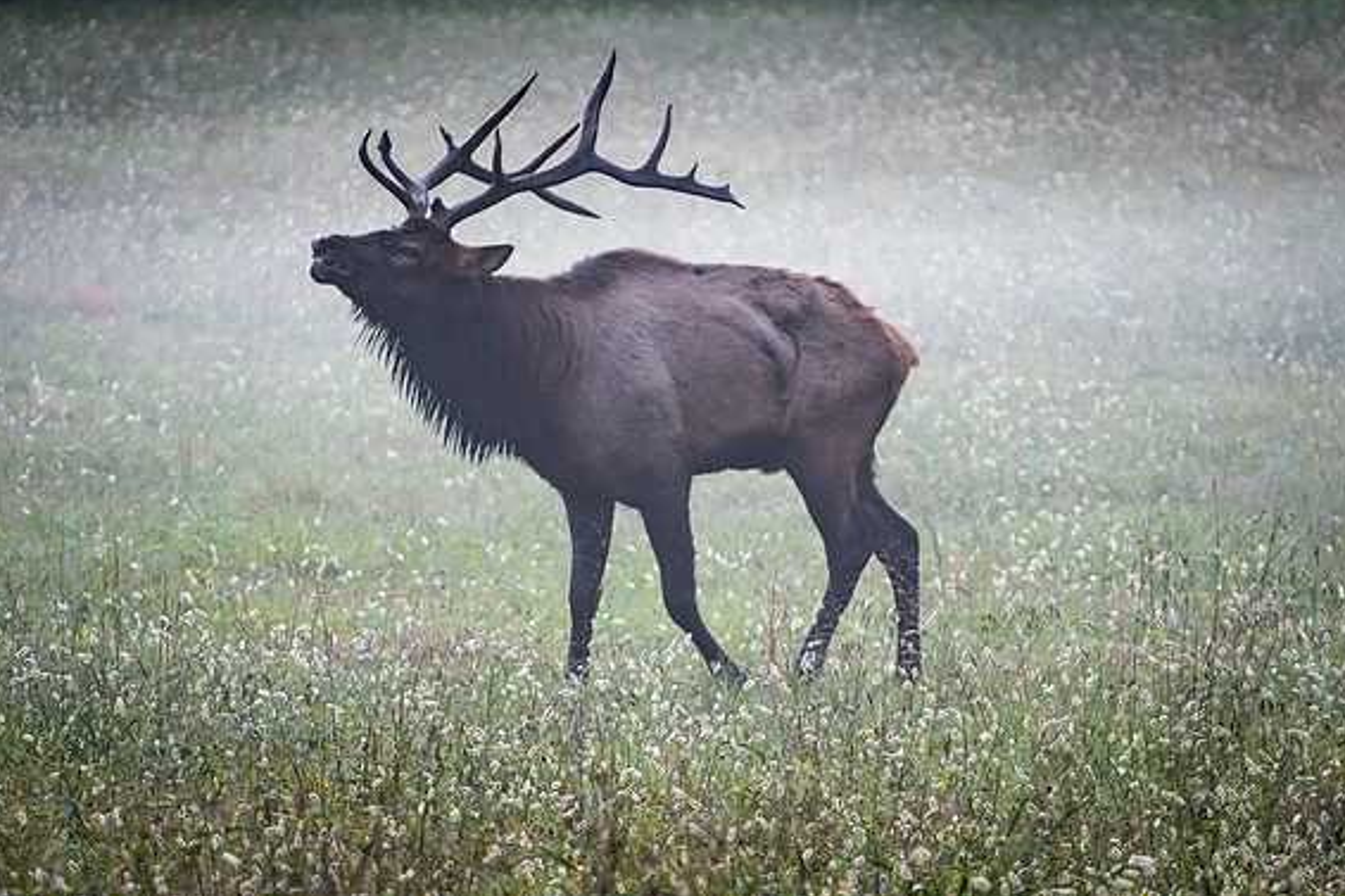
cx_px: 667
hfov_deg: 4.3
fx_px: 17852
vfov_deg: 2.9
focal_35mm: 478
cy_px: 439
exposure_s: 1/320
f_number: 4
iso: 640
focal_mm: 200
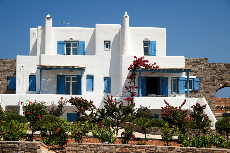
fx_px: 357
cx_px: 115
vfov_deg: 24.2
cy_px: 76
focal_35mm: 56
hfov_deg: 35.7
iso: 200
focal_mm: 56
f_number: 13
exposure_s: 1/400
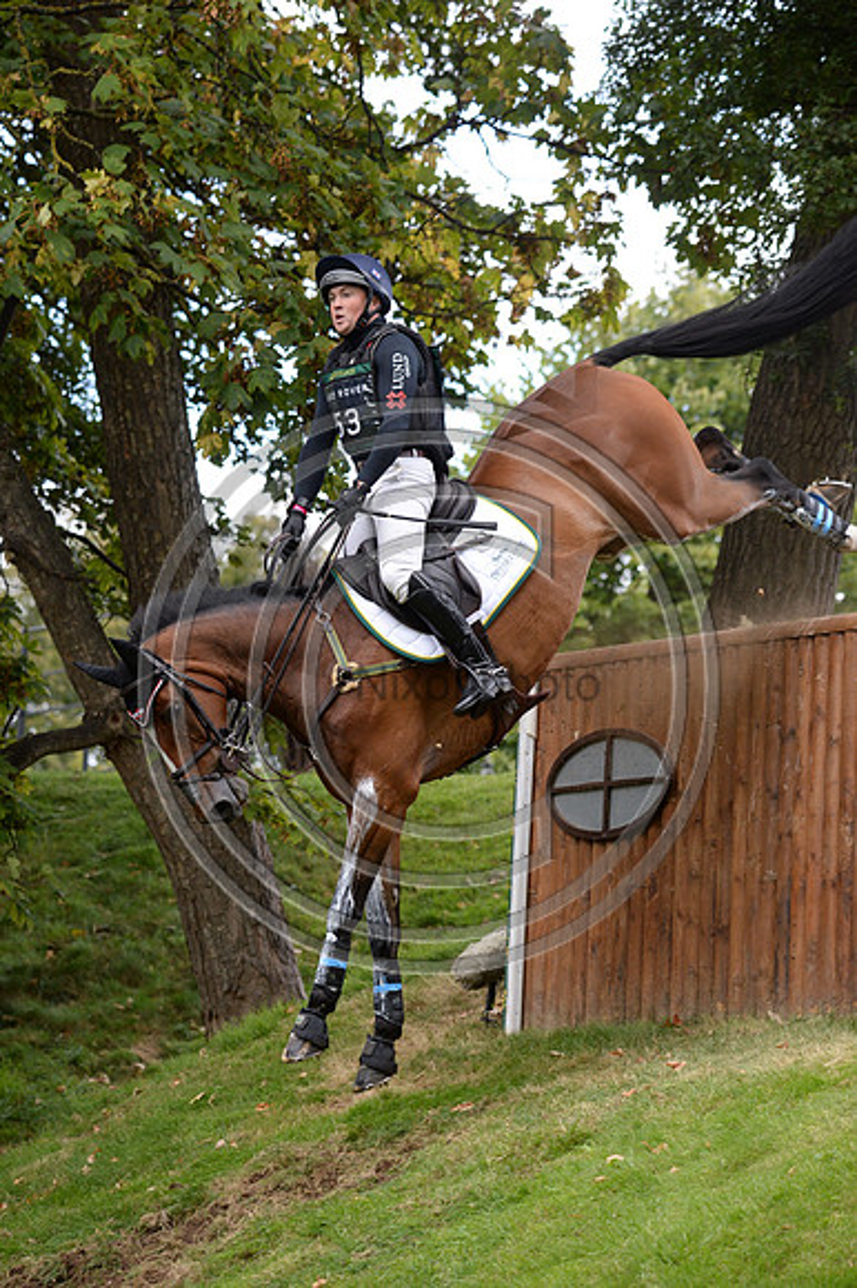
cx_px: 428
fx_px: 5898
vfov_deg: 12.5
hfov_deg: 8.3
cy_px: 644
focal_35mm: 165
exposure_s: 1/800
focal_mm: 165
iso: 1250
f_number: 5.6
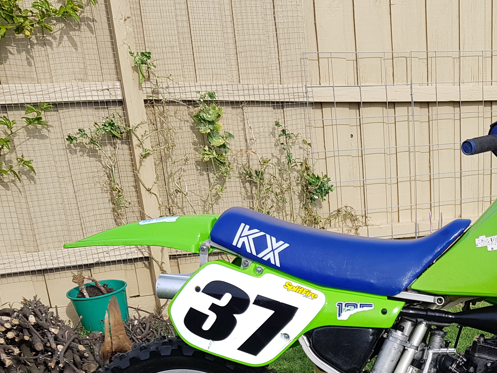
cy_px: 394
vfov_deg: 24.2
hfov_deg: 31.4
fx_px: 818
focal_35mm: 57
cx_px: 493
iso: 40
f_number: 1.7
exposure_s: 1/1368
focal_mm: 4.2
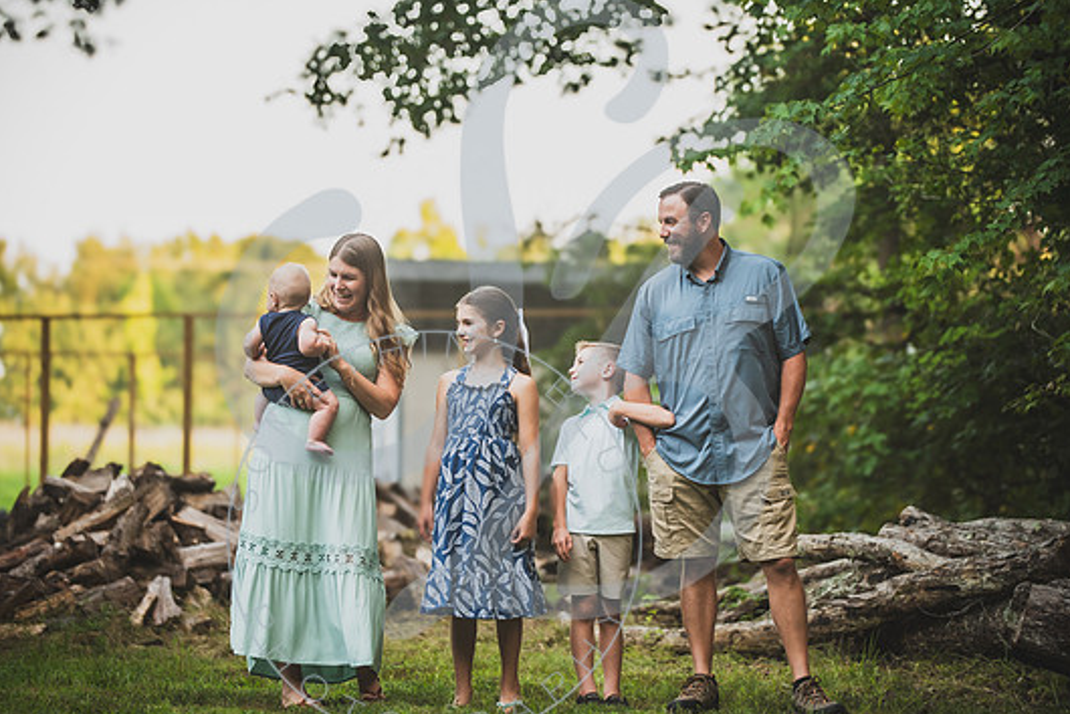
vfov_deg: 10.3
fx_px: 3955
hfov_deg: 15.4
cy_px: 368
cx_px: 535
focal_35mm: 133
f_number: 2.8
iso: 500
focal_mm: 120
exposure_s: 1/250
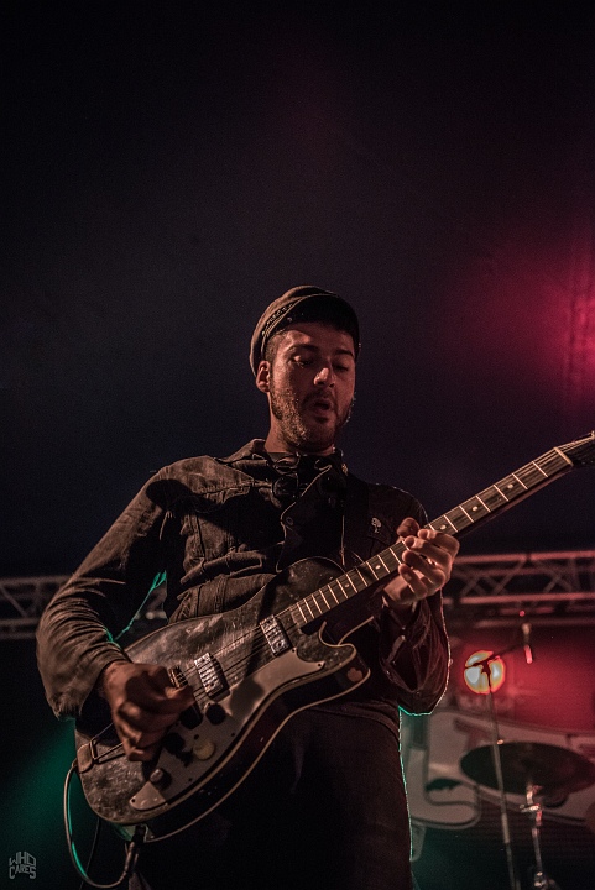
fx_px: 1139
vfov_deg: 42.7
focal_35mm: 46
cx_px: 298
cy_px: 445
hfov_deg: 29.3
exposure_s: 1/80
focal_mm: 46
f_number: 2.8
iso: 2000
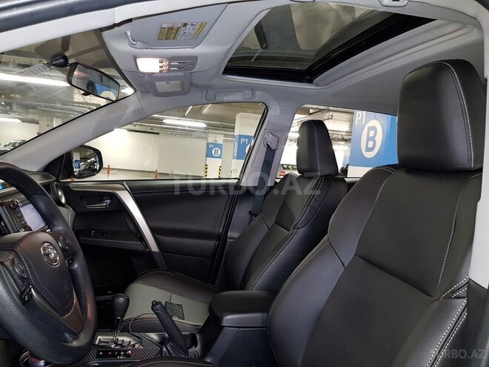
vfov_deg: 53.1
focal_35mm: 26
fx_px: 367
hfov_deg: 67.3
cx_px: 244
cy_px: 184
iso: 160
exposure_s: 1/20
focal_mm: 4.2
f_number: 1.7
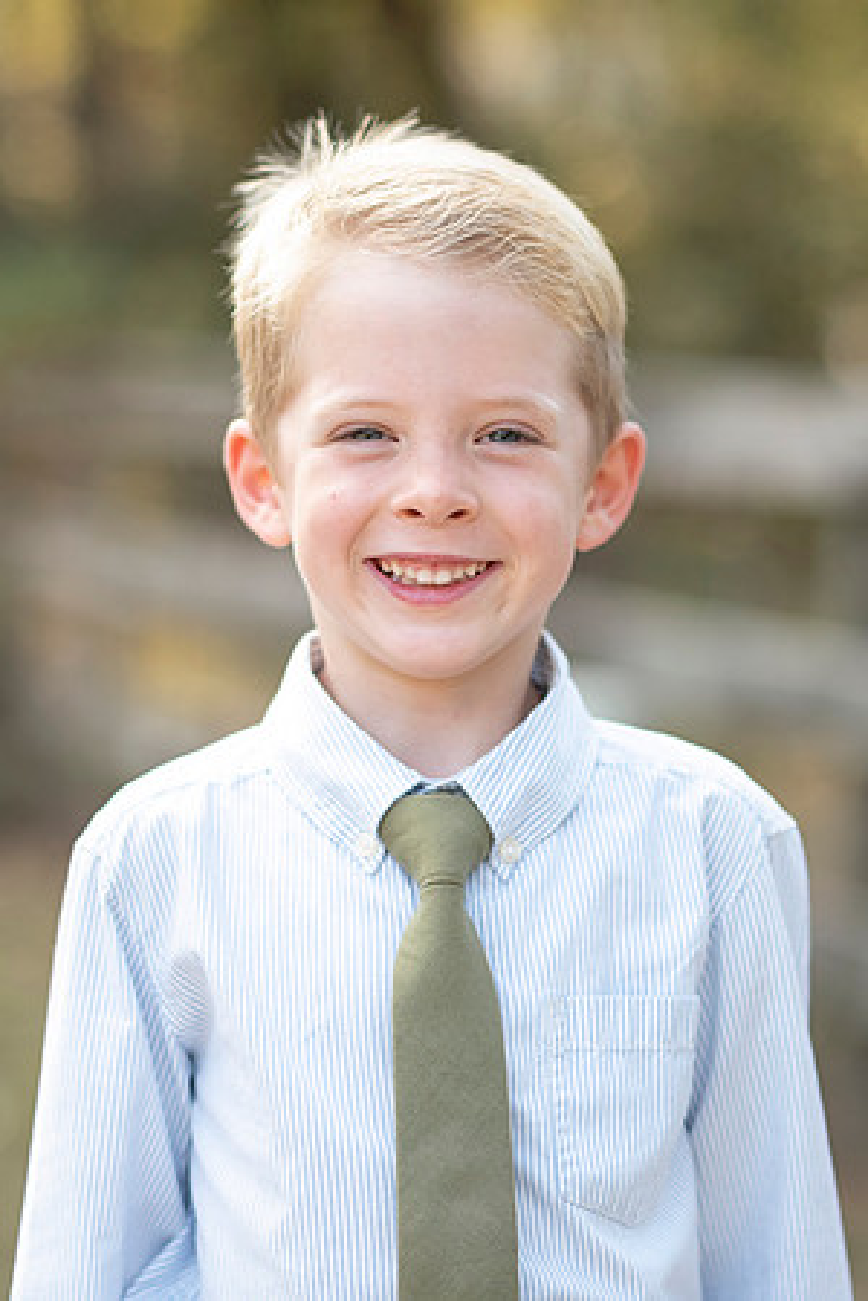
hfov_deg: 10.8
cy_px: 650
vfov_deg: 16.1
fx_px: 4608
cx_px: 415
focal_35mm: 127
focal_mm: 85
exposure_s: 1/800
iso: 400
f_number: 2.2
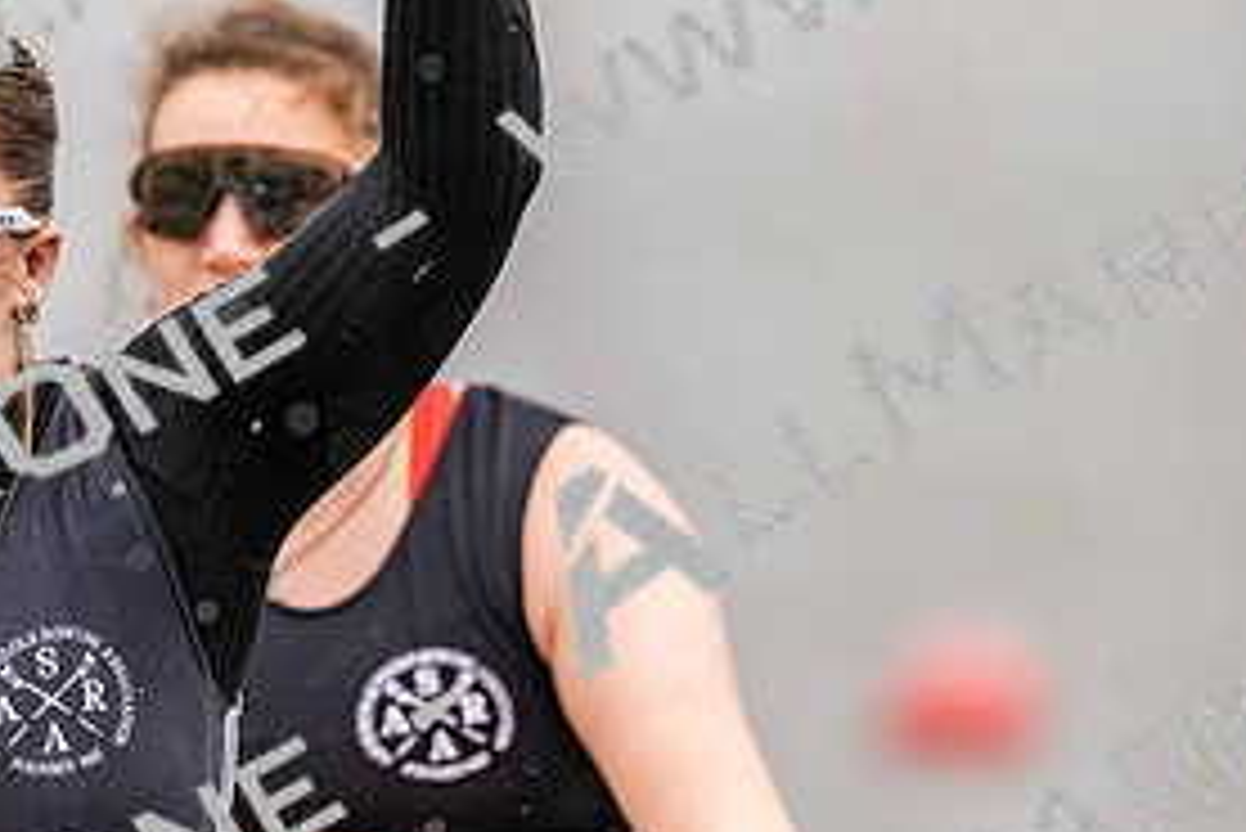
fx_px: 43562
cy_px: 254
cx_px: 171
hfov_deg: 1.6
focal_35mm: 1258
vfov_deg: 1.1
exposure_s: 1/2500
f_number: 4
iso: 1100
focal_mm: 600
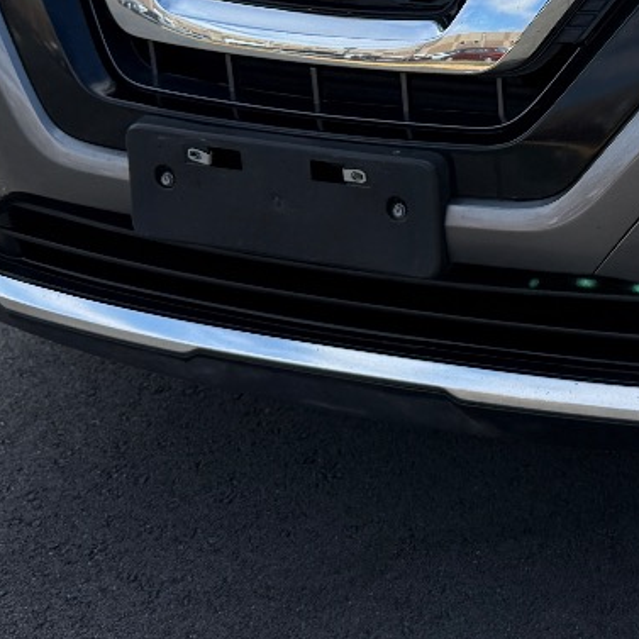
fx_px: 1692
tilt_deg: -17.2
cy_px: -36
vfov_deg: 20.5
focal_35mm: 81
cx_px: 741
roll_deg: +1.8
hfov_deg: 20.2
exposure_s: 1/3279
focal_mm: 6.76
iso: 80
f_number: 1.78
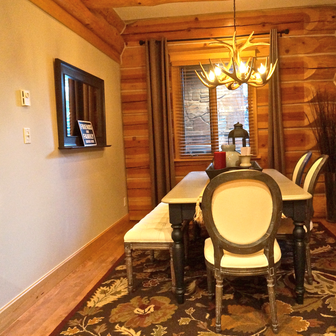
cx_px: 190
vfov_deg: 52.5
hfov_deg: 52.4
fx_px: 340
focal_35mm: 31
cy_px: 168
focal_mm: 16
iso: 2500
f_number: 4
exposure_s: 1/60
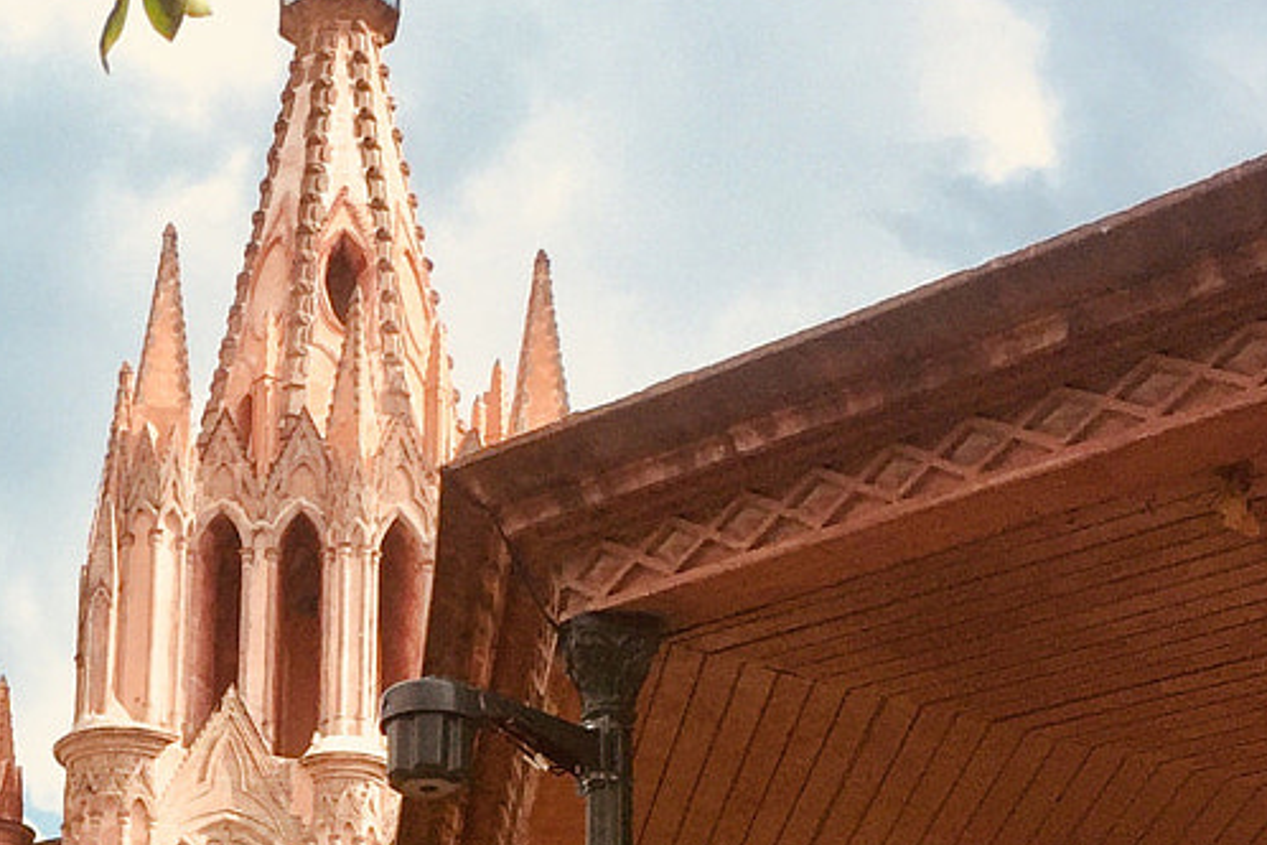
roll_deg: -4.3
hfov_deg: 20.3
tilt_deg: +18.4
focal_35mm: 97
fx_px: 3414
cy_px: 901
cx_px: -53
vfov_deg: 13.8
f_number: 2.2
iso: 32
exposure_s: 1/1582
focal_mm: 4.15
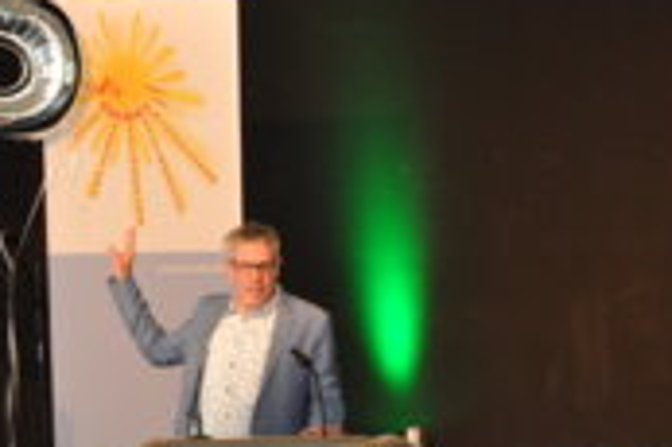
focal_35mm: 156
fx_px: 2912
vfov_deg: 8.8
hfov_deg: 13.1
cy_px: 214
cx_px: 167
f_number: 4.8
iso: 800
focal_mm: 45
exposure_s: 1/60
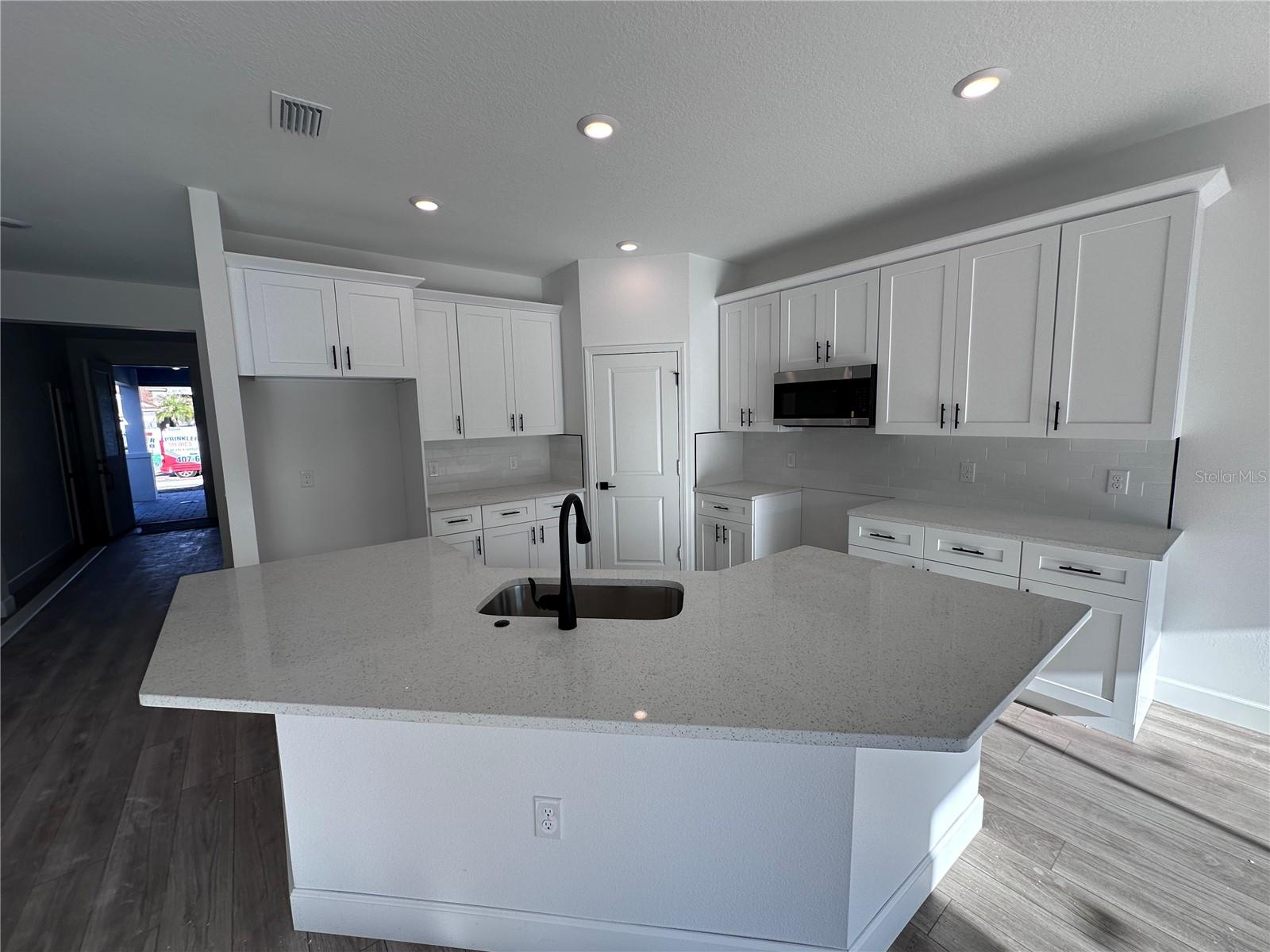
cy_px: 476
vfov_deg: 85.7
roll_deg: -0.2
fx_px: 514
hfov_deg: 102.1
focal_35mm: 14
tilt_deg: -5.8
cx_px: 635
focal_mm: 2.22
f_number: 2.2
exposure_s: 1/314
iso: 40
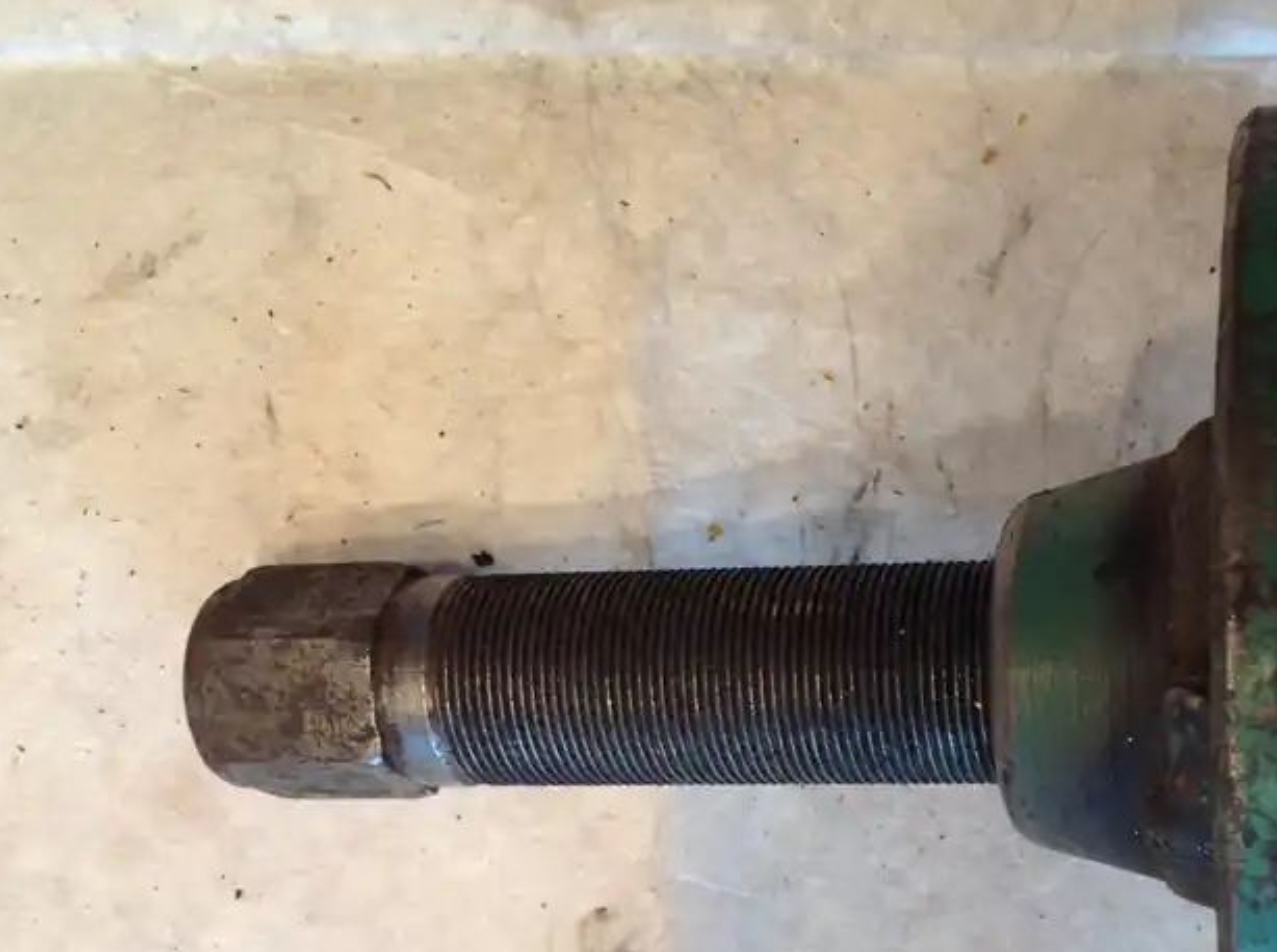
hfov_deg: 33.5
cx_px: 865
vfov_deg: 25.3
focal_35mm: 57
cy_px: 709
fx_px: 2099
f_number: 2.4
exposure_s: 1/15
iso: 64
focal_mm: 4.28
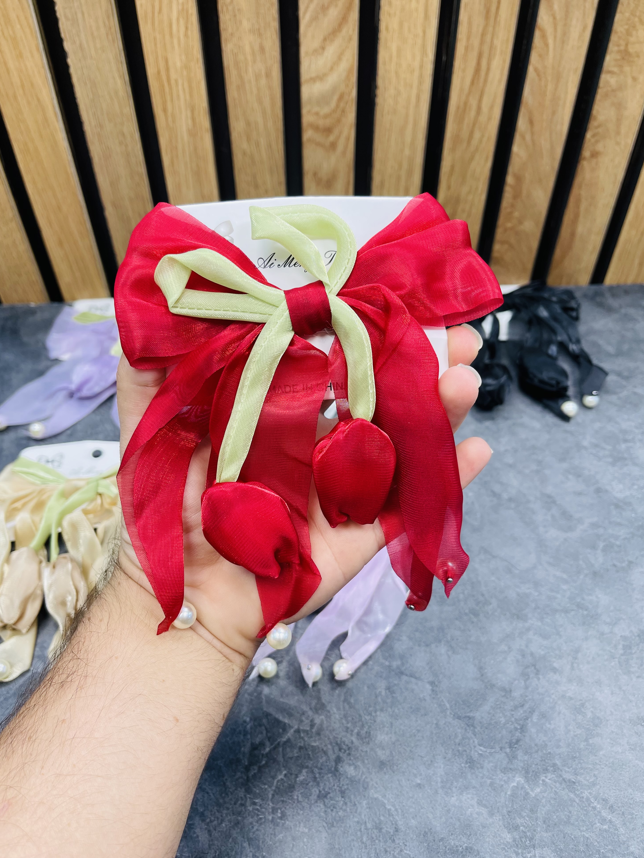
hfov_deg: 53.1
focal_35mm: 26
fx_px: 645
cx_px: 312
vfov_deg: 67.3
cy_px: 429
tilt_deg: -46.2
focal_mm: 5.1
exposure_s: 1/115
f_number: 1.6
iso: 32
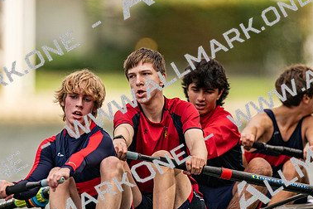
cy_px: 141
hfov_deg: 2.2
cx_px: 166
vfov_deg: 1.5
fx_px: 7998
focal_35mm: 920
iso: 400
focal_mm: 600
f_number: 4
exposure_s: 1/2500
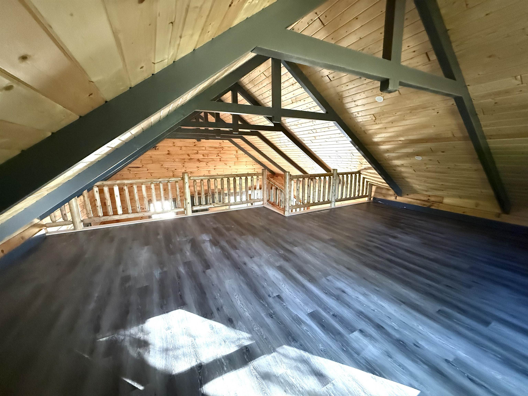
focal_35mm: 14
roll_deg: -0.3
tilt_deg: -10.7
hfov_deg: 102.1
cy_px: 198
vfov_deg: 85.7
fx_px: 214
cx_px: 264
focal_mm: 2.22
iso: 1250
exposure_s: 1/60
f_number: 2.2
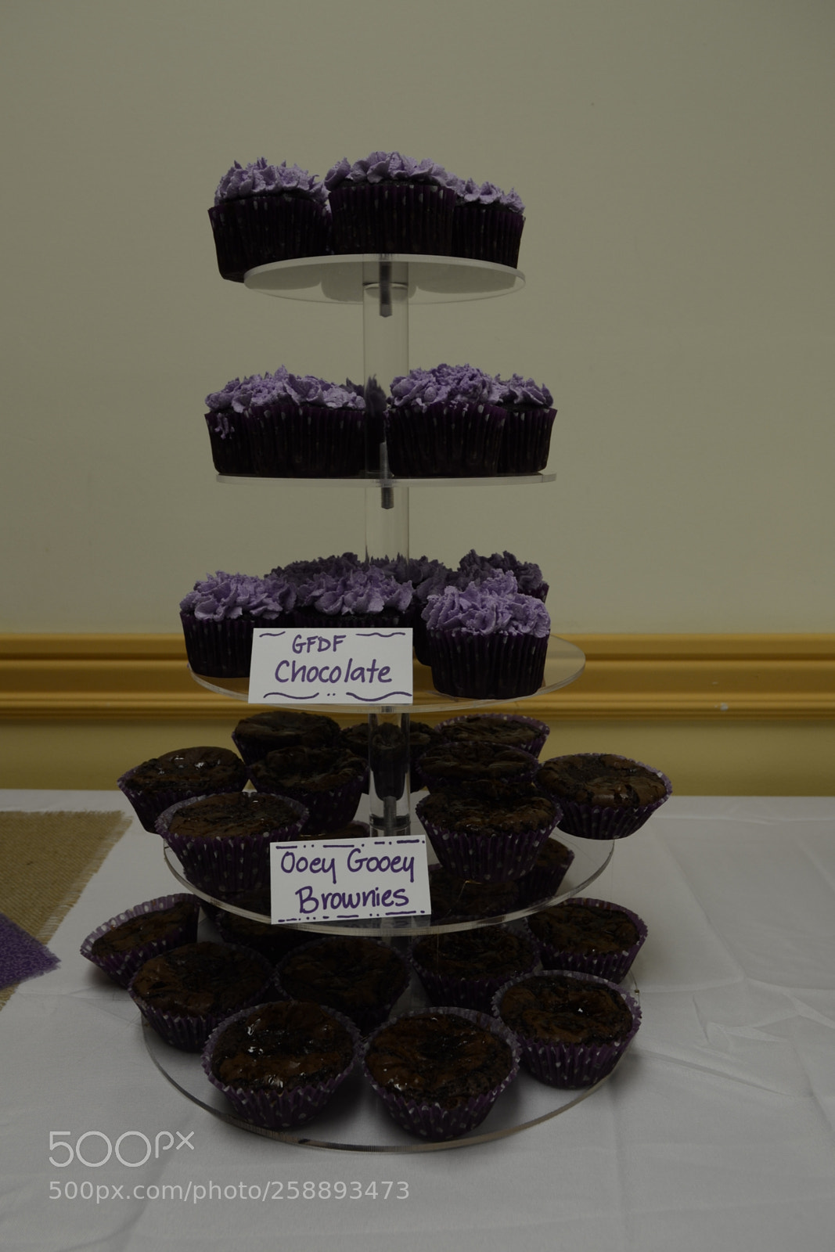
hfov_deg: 47.9
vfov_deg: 67.4
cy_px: 626
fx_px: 939
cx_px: 418
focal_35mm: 27
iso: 100
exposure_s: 1/25
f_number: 6.3
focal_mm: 18
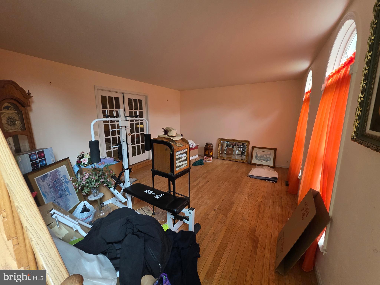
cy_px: 142
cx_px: 190
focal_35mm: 13
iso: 250
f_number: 1.9
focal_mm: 2.2
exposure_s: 1/120
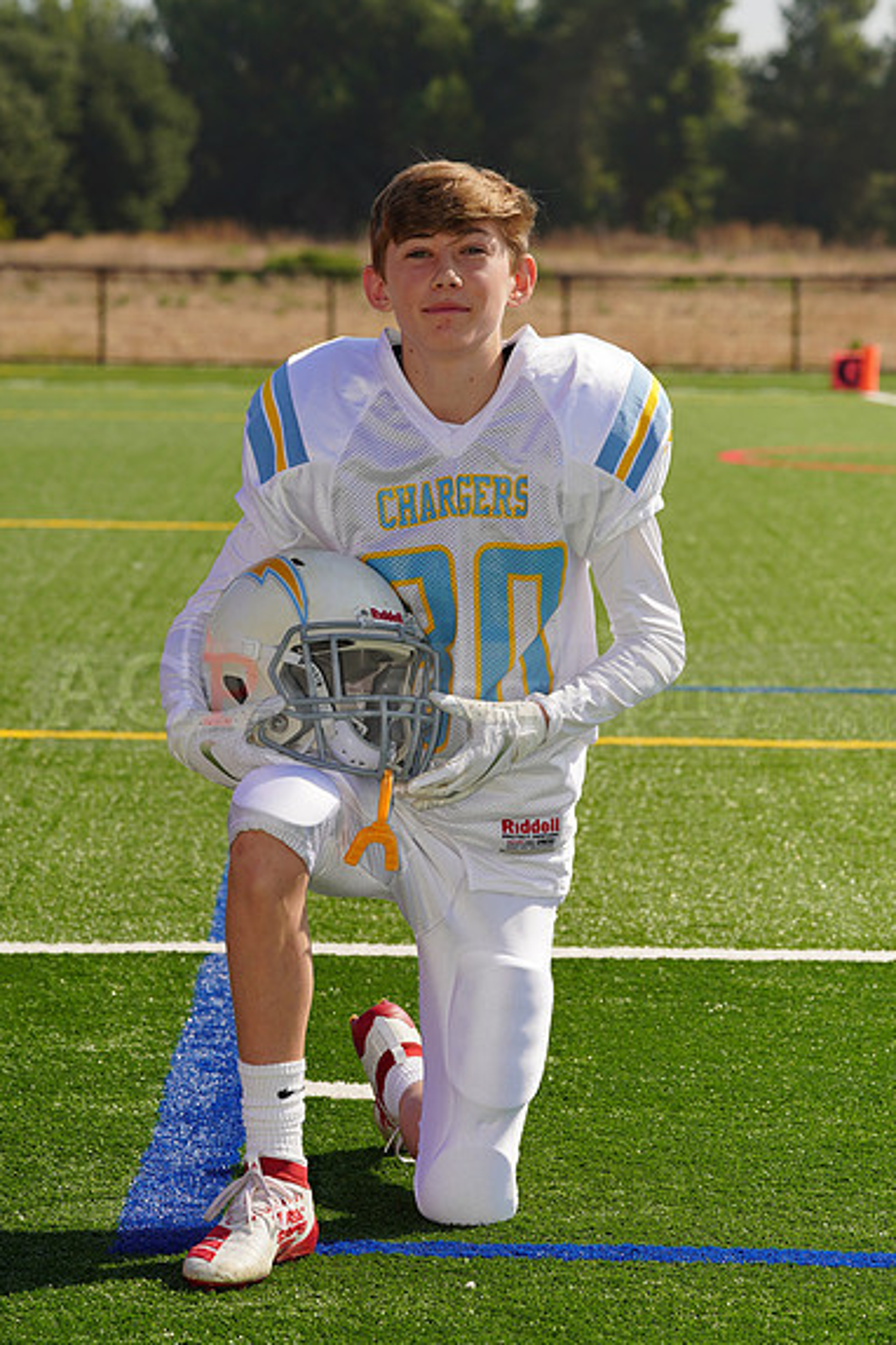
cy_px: 676
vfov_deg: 12.4
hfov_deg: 8.3
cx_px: 450
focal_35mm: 166
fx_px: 6197
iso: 100
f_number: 11
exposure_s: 1/250
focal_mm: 164
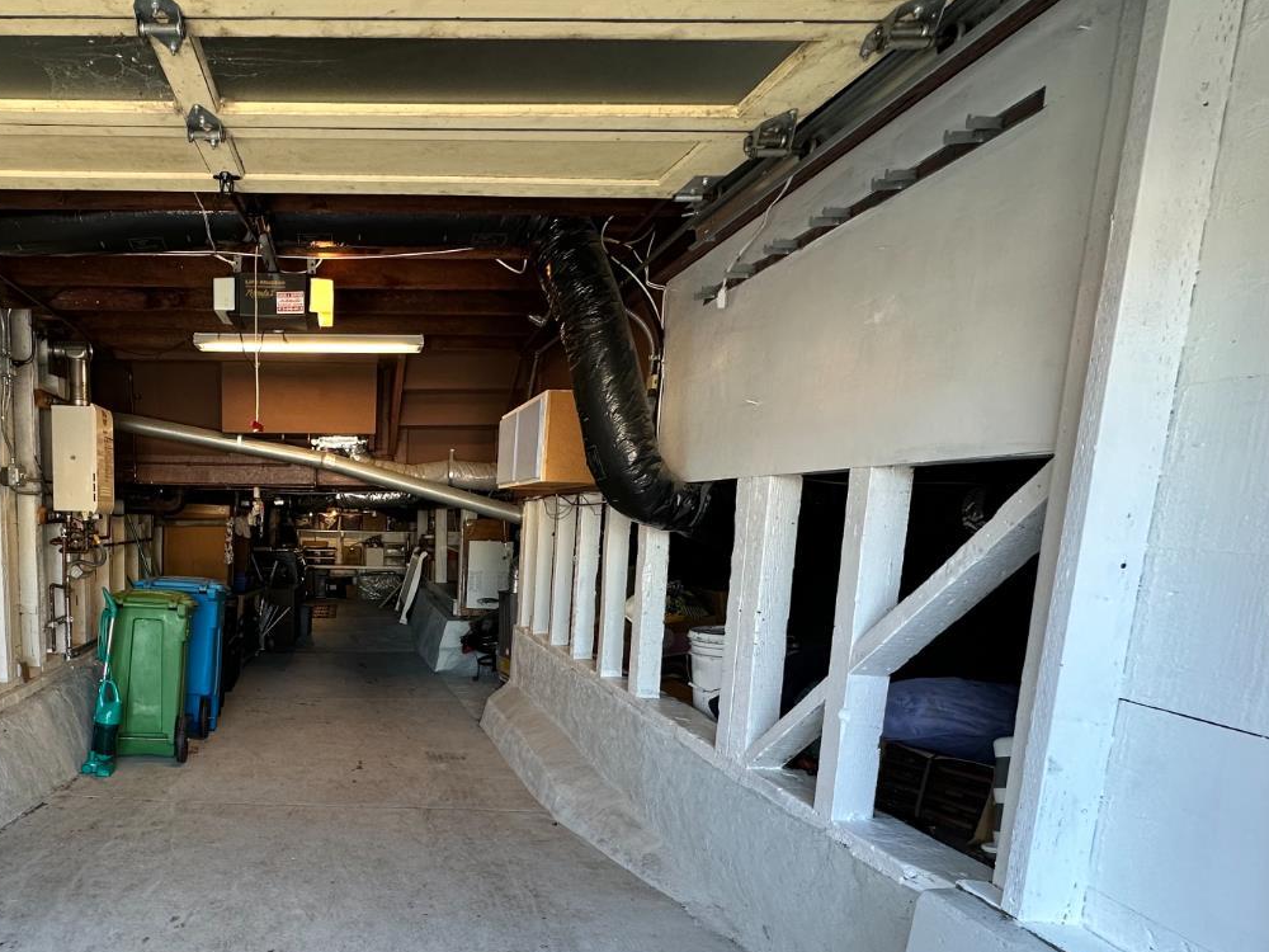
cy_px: 629
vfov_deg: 62.0
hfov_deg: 73.6
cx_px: 324
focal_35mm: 21
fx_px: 770
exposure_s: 1/120
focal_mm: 2.22
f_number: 2.2
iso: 200
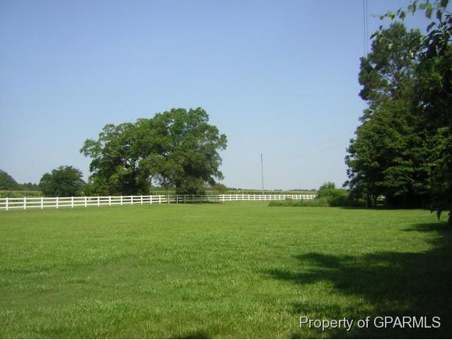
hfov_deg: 51.3
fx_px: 470
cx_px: 226
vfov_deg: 39.7
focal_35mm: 36
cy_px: 170
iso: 50
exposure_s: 1/360
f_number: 5.2
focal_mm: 4.7
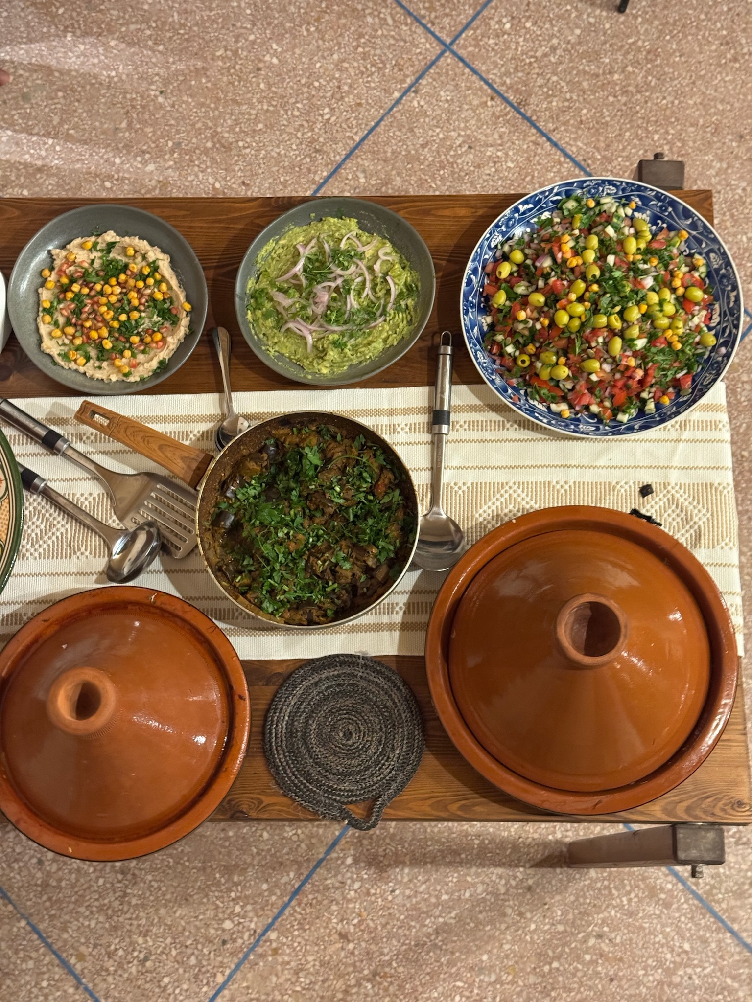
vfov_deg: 39.7
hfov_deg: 30.3
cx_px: 376
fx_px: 1390
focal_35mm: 48
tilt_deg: -75.5
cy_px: 501
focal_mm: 6.76
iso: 500
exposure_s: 1/33
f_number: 1.78
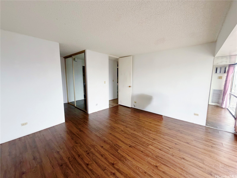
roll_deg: +0.3
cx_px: 118
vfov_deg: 85.7
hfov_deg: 102.1
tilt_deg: -6.1
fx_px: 96
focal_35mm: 14
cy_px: 89
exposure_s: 1/121
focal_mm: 2.22
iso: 320
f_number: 2.2
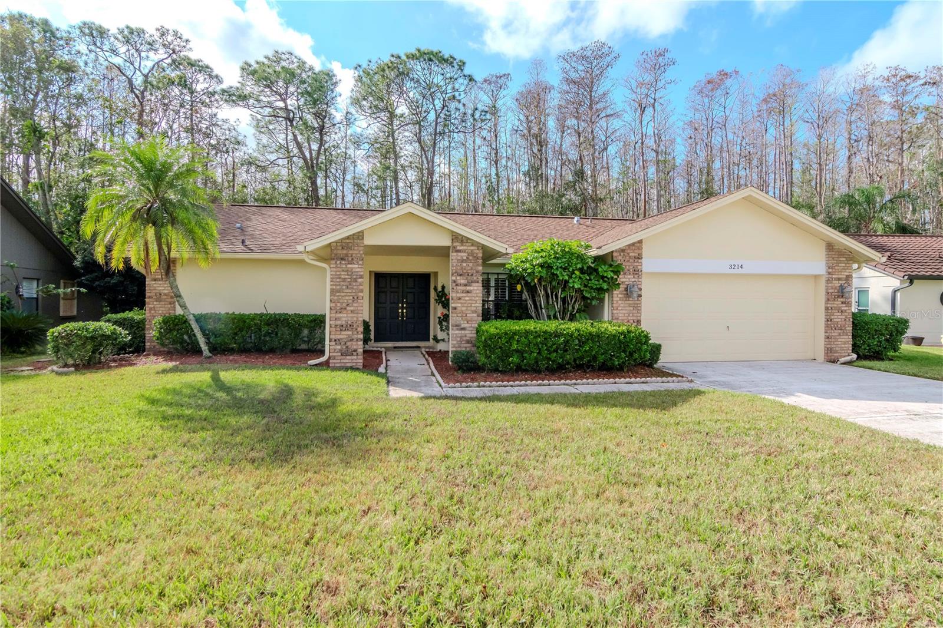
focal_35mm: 16
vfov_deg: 72.0
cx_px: 472
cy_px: 314
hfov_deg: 95.0
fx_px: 432
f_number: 9
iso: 640
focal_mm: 11
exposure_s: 1/800
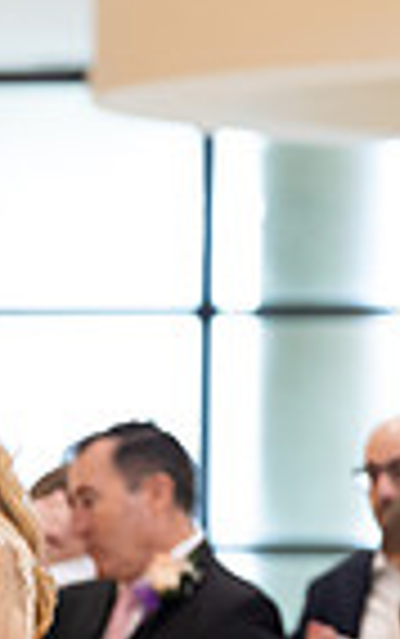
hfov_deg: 2.8
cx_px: -198
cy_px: 846
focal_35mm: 474
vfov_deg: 4.4
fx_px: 8251
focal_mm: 147
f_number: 4
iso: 3200
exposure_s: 1/125
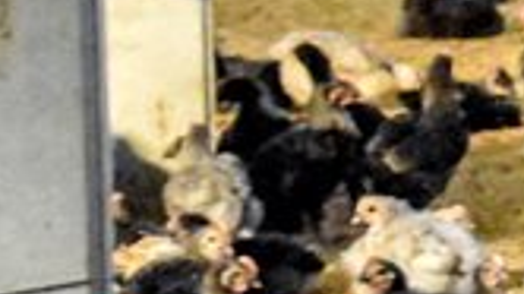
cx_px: 1834
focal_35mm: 637
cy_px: -221
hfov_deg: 3.3
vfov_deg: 1.9
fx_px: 8842
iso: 9000
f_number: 5
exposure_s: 1/60
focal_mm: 56
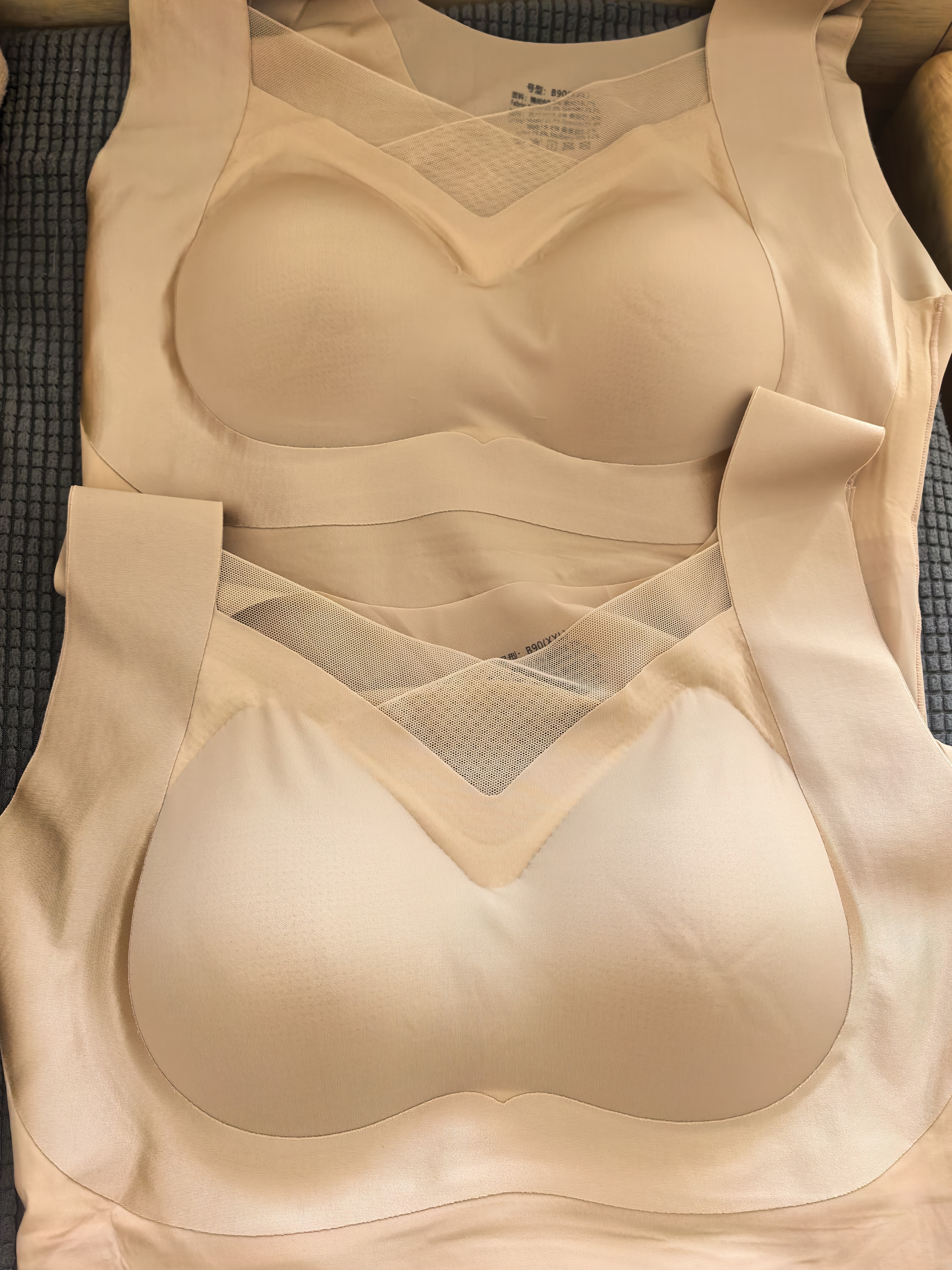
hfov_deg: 56.8
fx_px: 880
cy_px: 635
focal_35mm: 24
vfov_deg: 71.6
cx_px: 476
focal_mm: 8.5
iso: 160
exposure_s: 1/100
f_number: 2
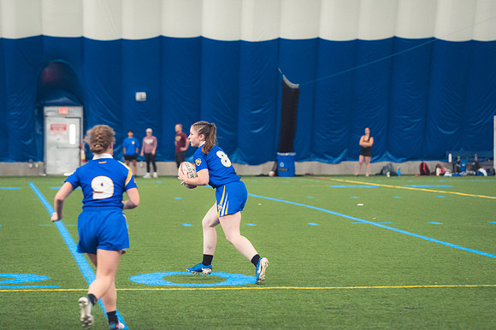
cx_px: 248
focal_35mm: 153
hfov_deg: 13.4
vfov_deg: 9.0
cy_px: 165
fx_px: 2107
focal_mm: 102
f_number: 2.8
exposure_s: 1/320
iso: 4000
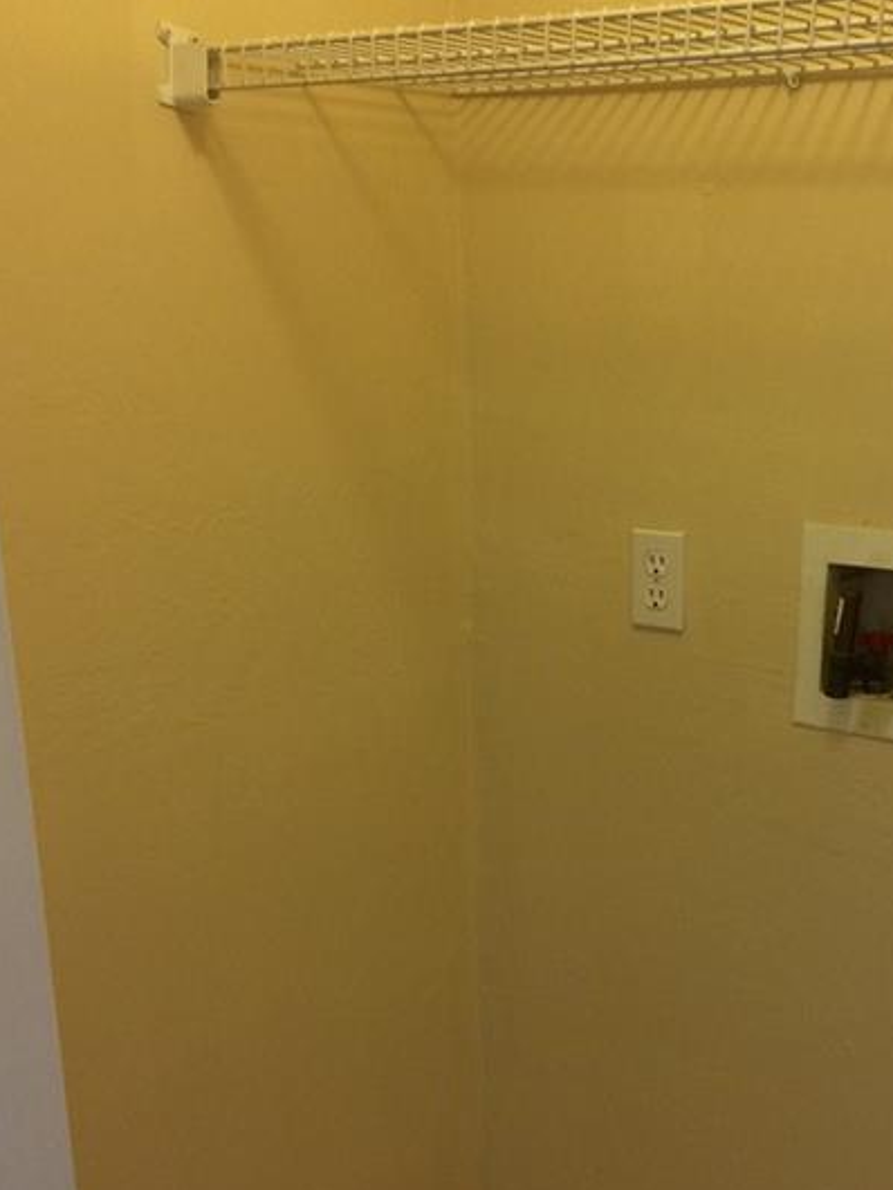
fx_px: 1443
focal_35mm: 42
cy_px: 752
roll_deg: +0.3
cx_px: 604
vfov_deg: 44.4
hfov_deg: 34.0
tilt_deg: -18.2
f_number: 2.2
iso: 125
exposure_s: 1/30
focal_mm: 4.15
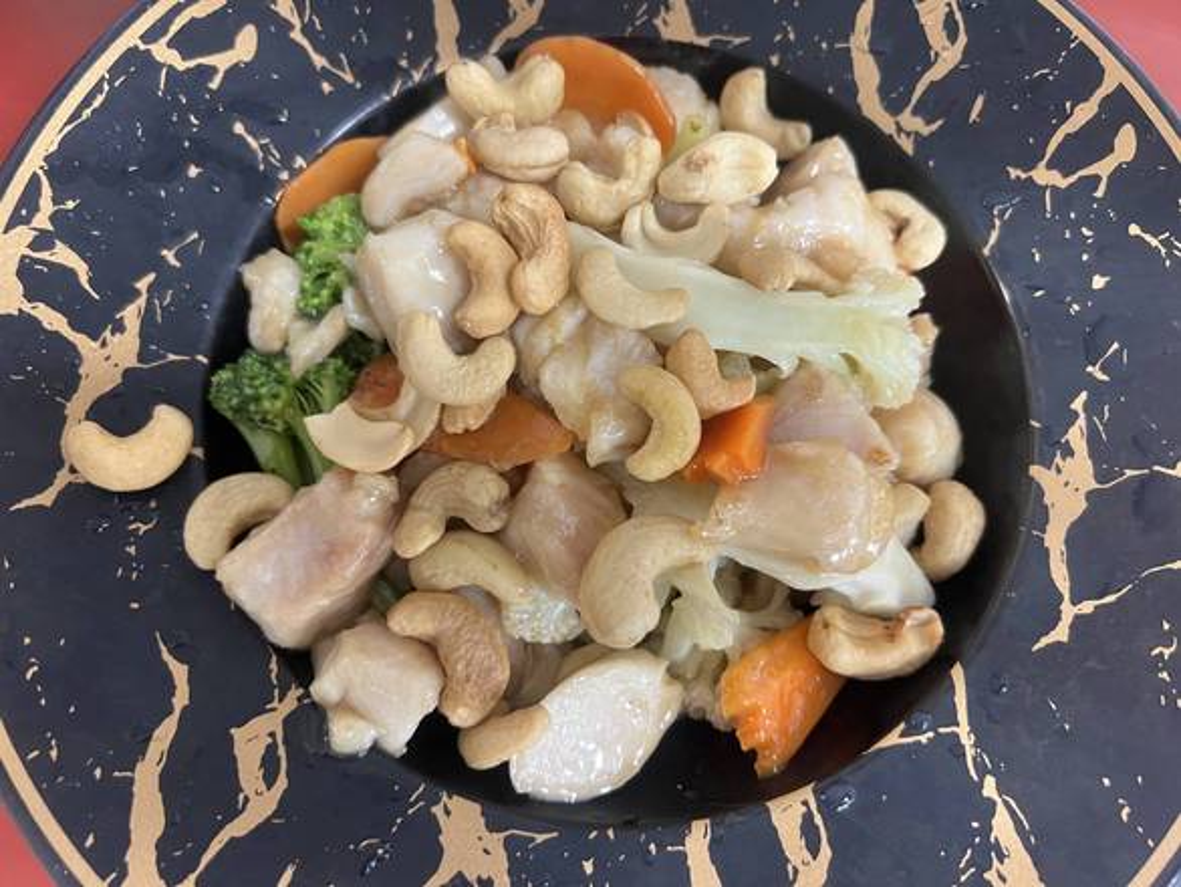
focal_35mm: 26
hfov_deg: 67.3
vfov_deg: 53.1
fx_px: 887
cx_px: 590
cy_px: 444
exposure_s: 1/50
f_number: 1.5
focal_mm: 5.7
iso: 250
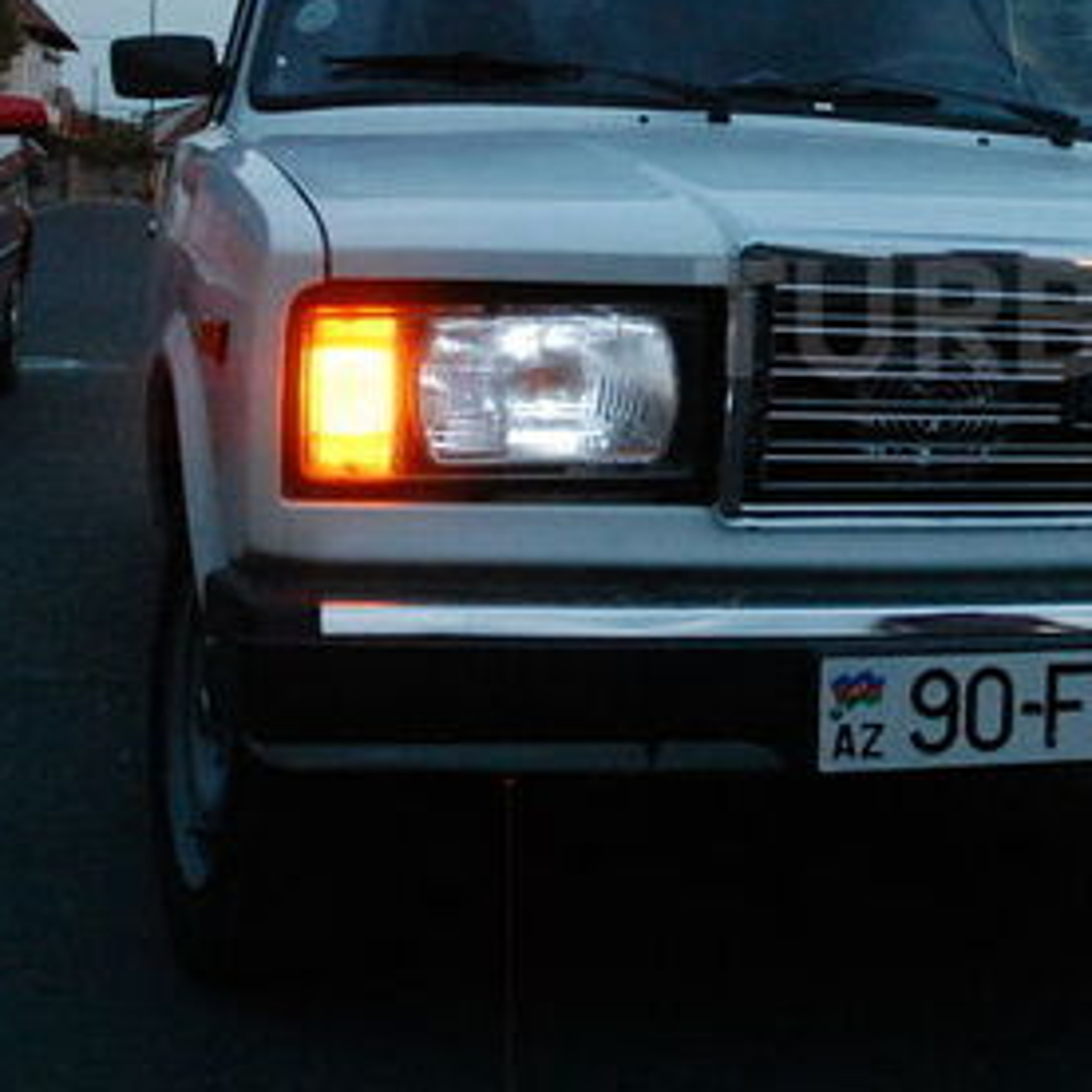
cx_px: 1100
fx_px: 2391
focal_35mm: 67
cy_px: 318
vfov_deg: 25.5
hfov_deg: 24.5
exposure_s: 1/125
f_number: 5.6
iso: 1600
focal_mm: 22
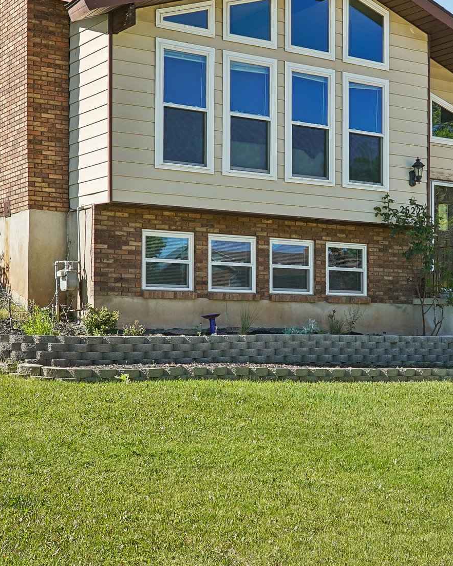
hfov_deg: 24.8
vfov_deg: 30.9
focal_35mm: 61
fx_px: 1023
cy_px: 218
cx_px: 324
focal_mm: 35
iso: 100
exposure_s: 1/160
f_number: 8
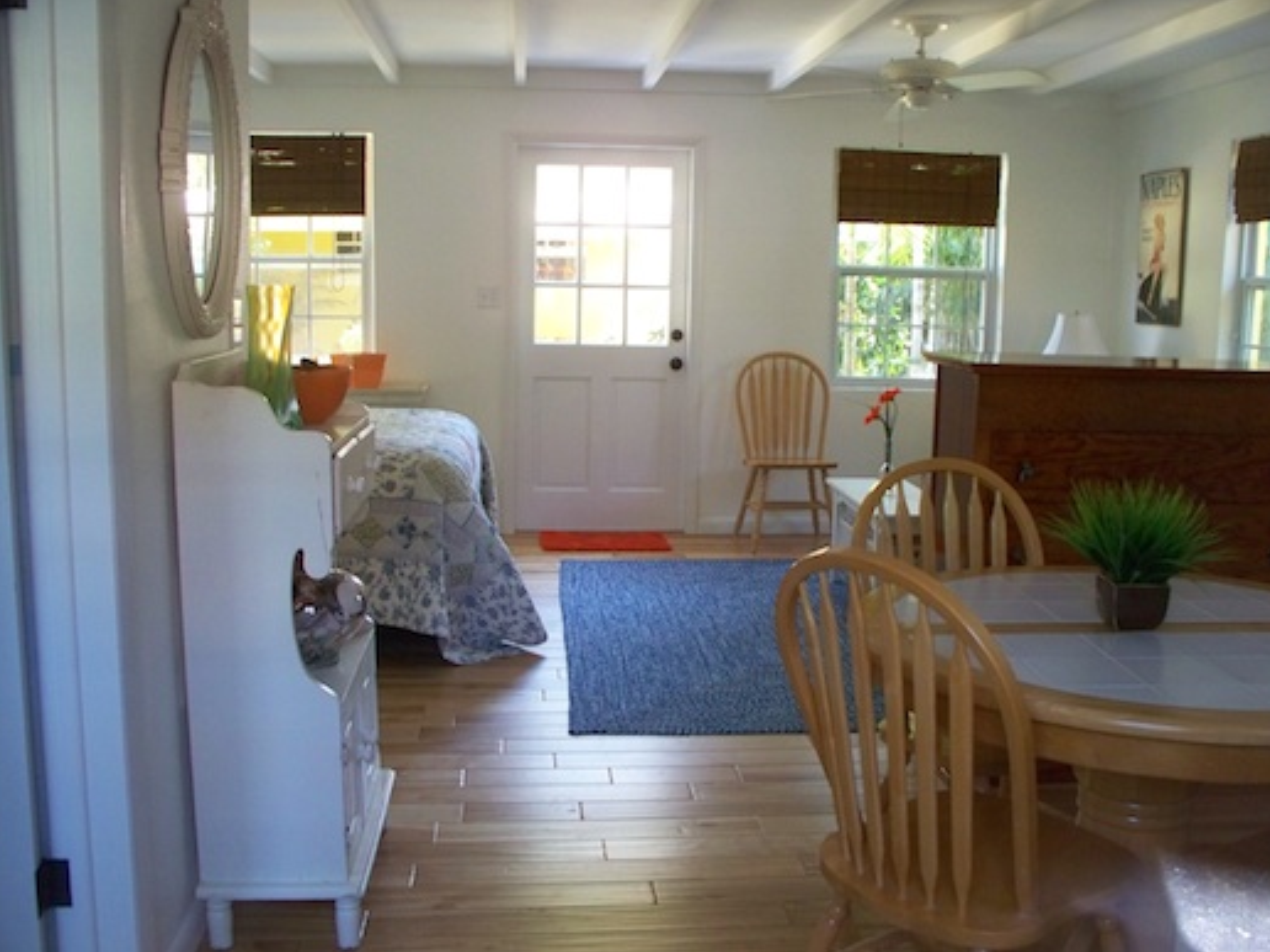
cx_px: 650
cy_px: 465
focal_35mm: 37
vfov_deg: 38.7
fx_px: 1357
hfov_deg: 50.1
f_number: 2.8
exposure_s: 1/60
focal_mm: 7.54
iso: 320
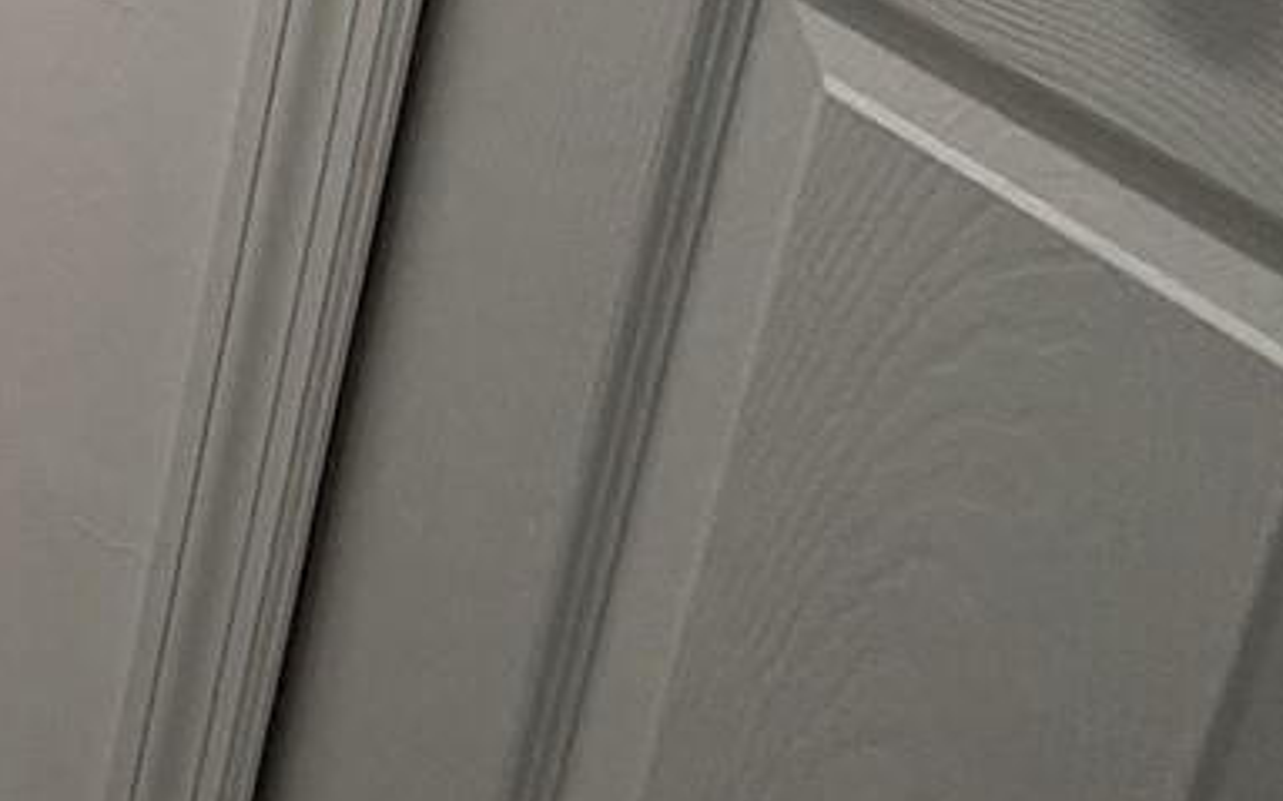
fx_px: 2167
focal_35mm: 62
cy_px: -959
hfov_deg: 20.8
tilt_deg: -12.5
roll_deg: -0.9
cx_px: -1105
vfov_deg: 15.2
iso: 80
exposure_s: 1/120
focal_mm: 2.22
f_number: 2.2
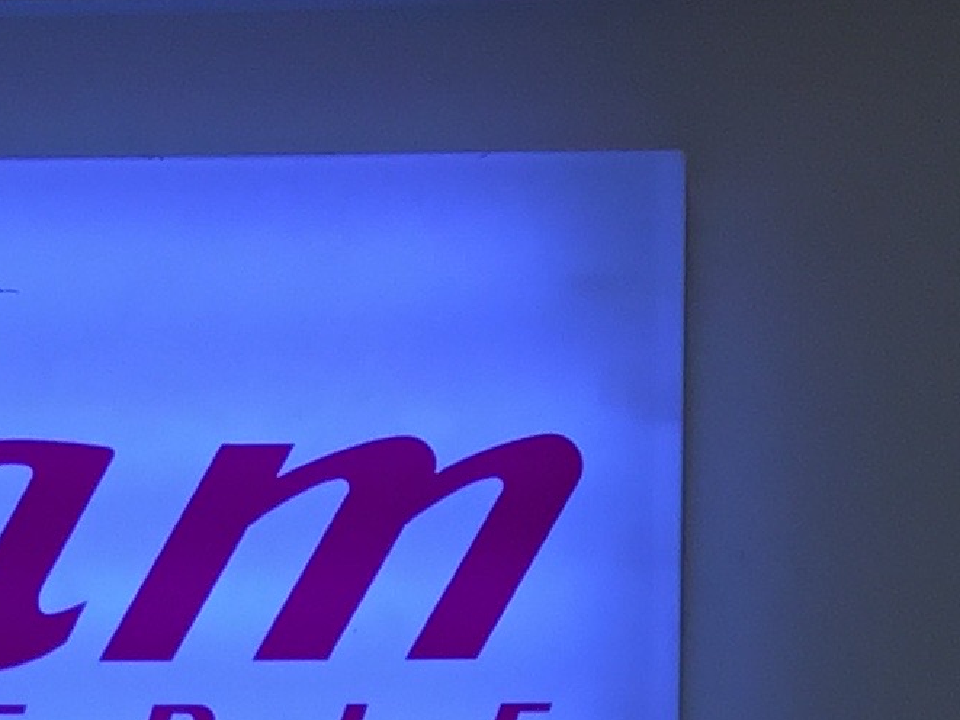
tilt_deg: -2.2
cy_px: 1693
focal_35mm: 153
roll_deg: -0.3
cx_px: 356
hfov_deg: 12.9
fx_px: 4244
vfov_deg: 8.8
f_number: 2.4
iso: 25
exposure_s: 1/50
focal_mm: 3.3
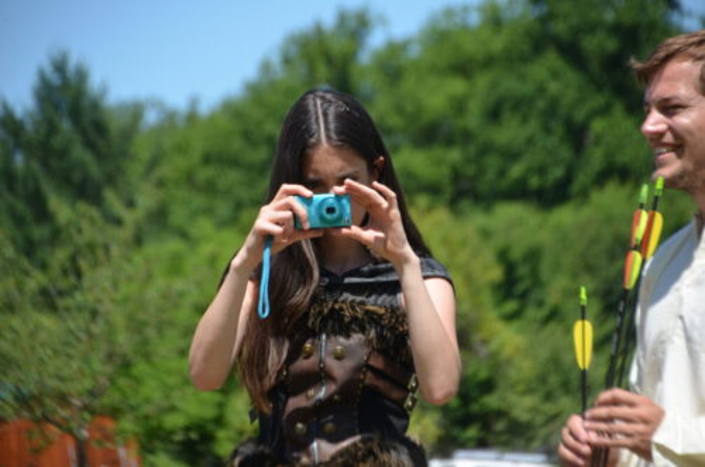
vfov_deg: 5.4
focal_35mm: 255
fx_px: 4983
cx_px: 352
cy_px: 234
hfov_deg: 8.1
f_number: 6.3
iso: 200
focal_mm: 170
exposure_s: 1/640
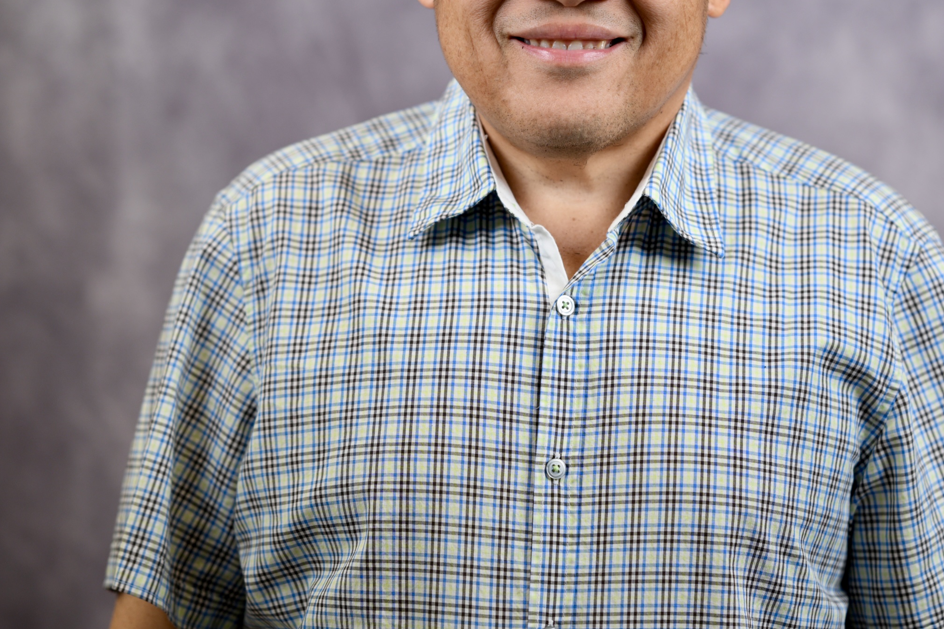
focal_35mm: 136
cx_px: 532
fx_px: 3566
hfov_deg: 15.1
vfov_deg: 10.1
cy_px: 164
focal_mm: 85
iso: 100
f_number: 1.8
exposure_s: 1/80
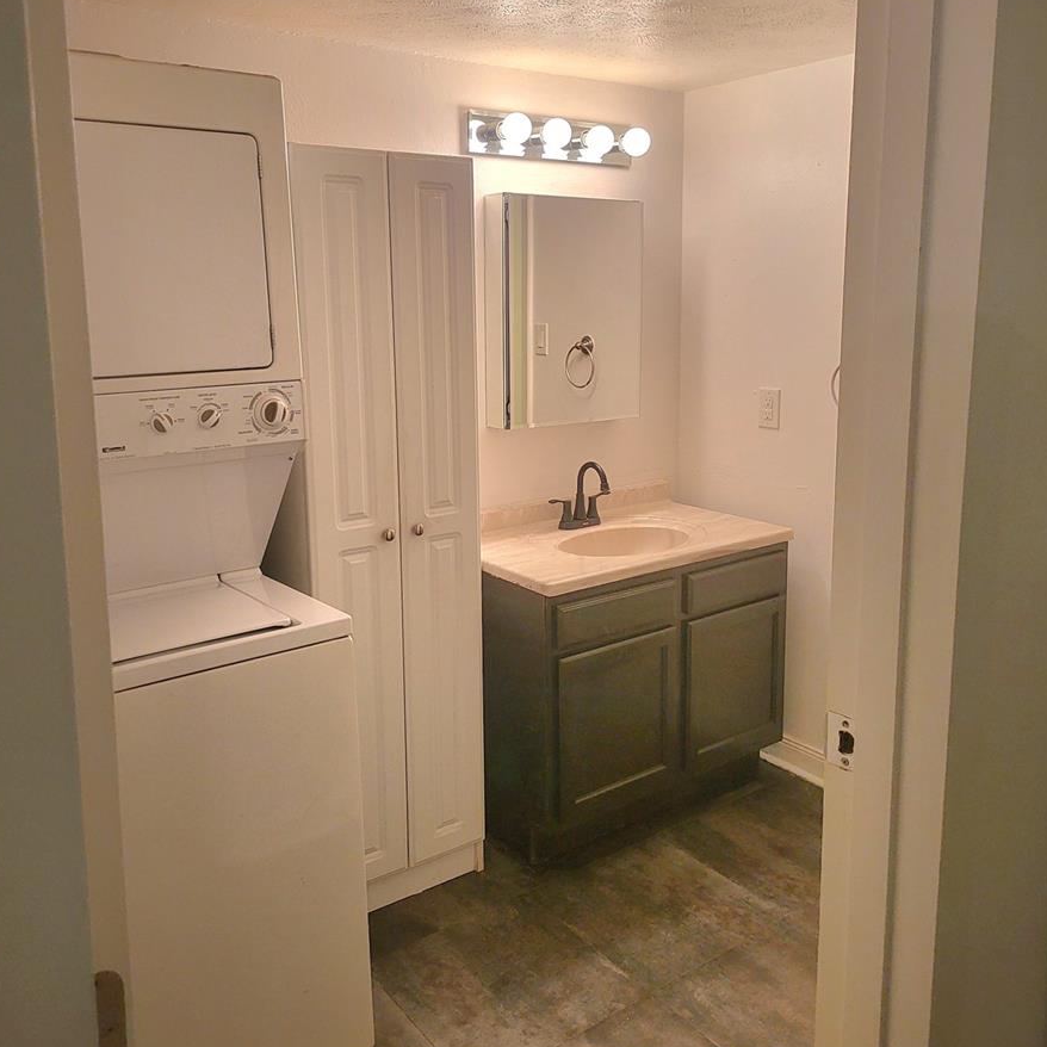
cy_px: 457
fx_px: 992
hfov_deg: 55.6
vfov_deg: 55.5
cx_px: 522
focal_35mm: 29
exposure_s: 1/60.2
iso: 160
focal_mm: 5
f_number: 1.8
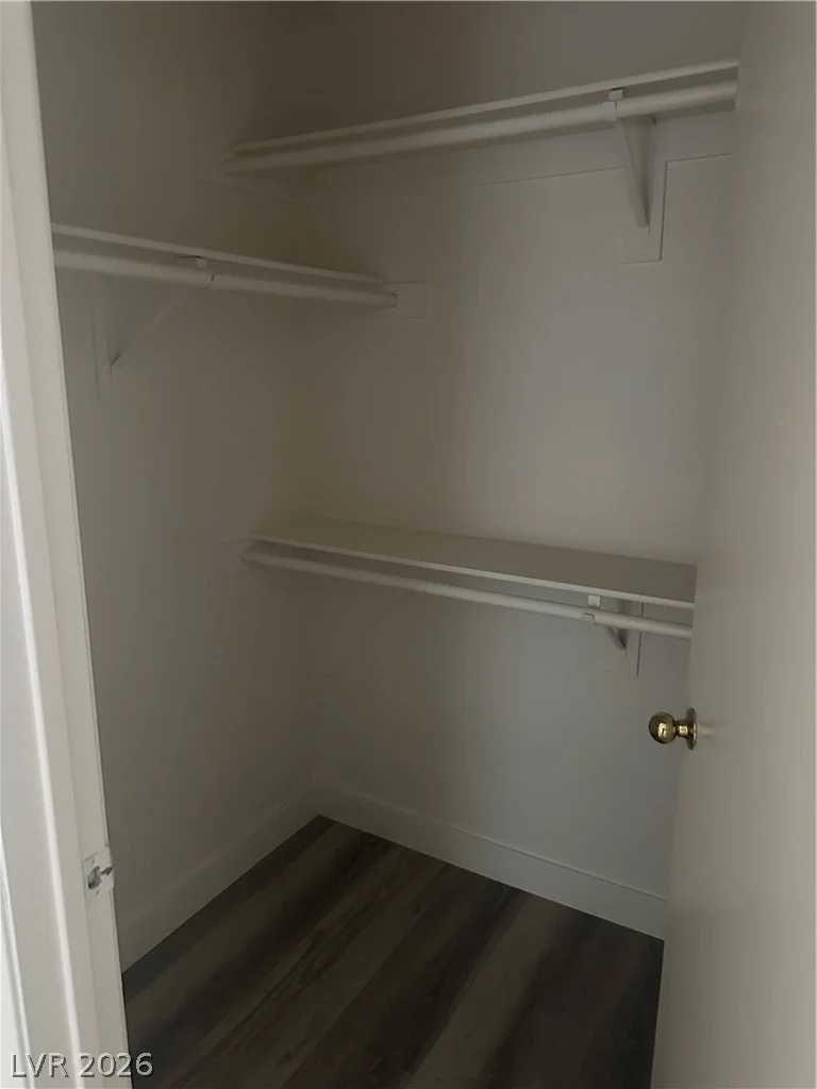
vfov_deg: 71.6
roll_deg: -0.4
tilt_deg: -13.3
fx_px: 755
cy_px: 544
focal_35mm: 24
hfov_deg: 56.8
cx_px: 408
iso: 1000
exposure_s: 1/30
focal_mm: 6.86
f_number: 1.78
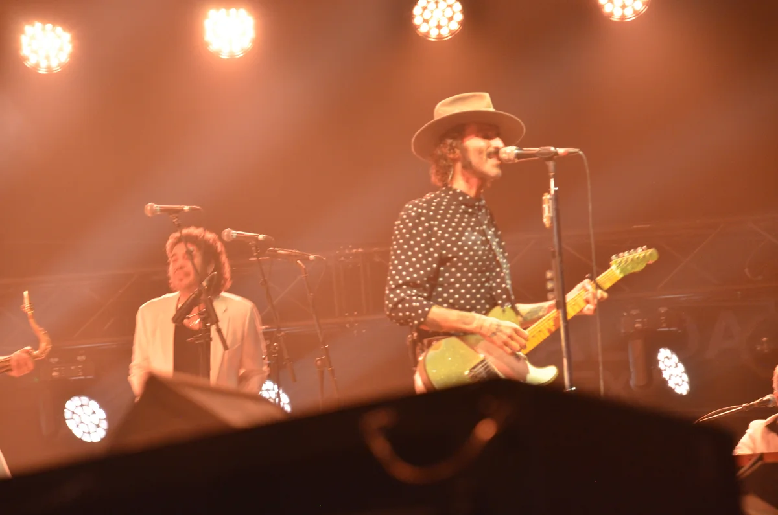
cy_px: 258
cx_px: 389
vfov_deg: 8.1
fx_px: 3623
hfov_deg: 12.3
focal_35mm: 168
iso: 1600
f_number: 5.6
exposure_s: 1/20
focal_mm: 112
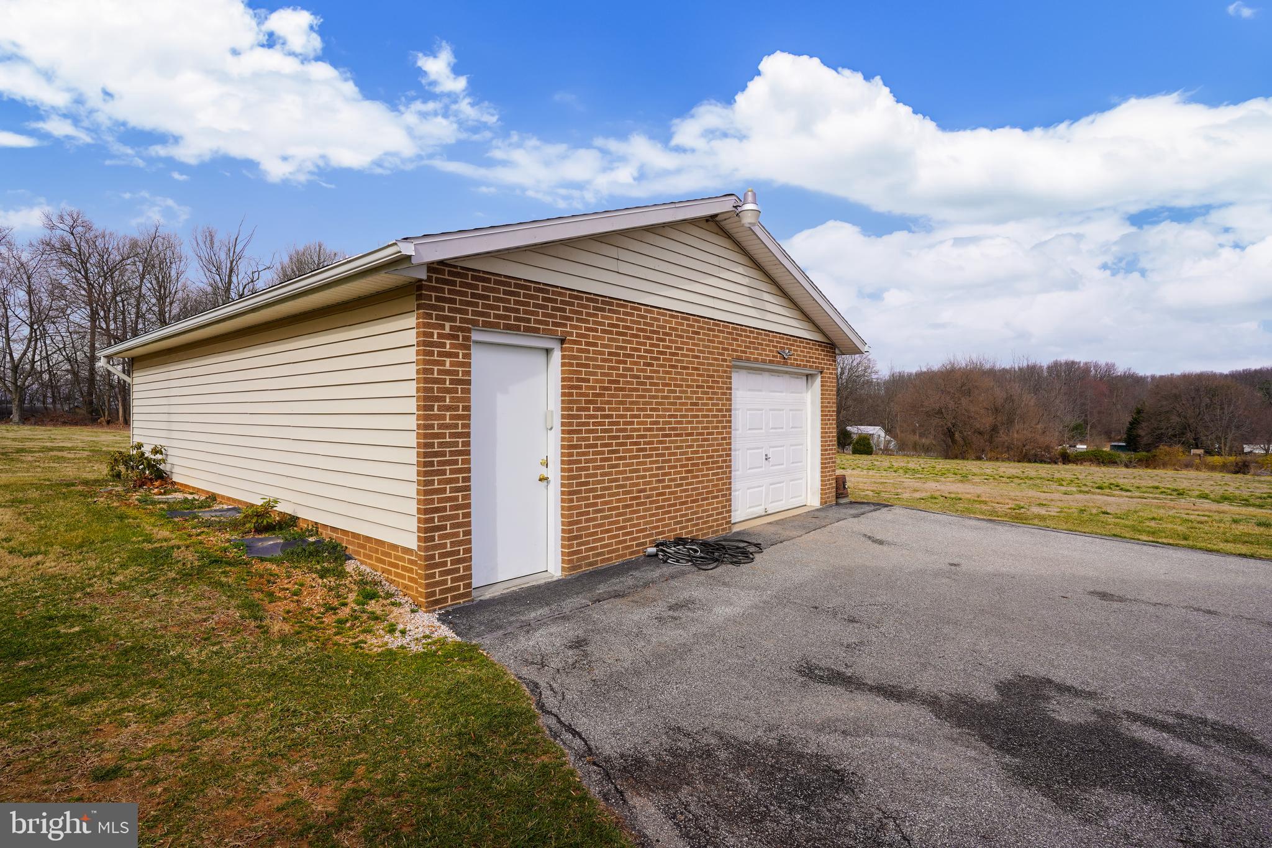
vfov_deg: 70.4
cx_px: 636
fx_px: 601
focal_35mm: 17
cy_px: 424
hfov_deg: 93.3
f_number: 10
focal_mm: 17
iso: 100
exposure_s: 1/160
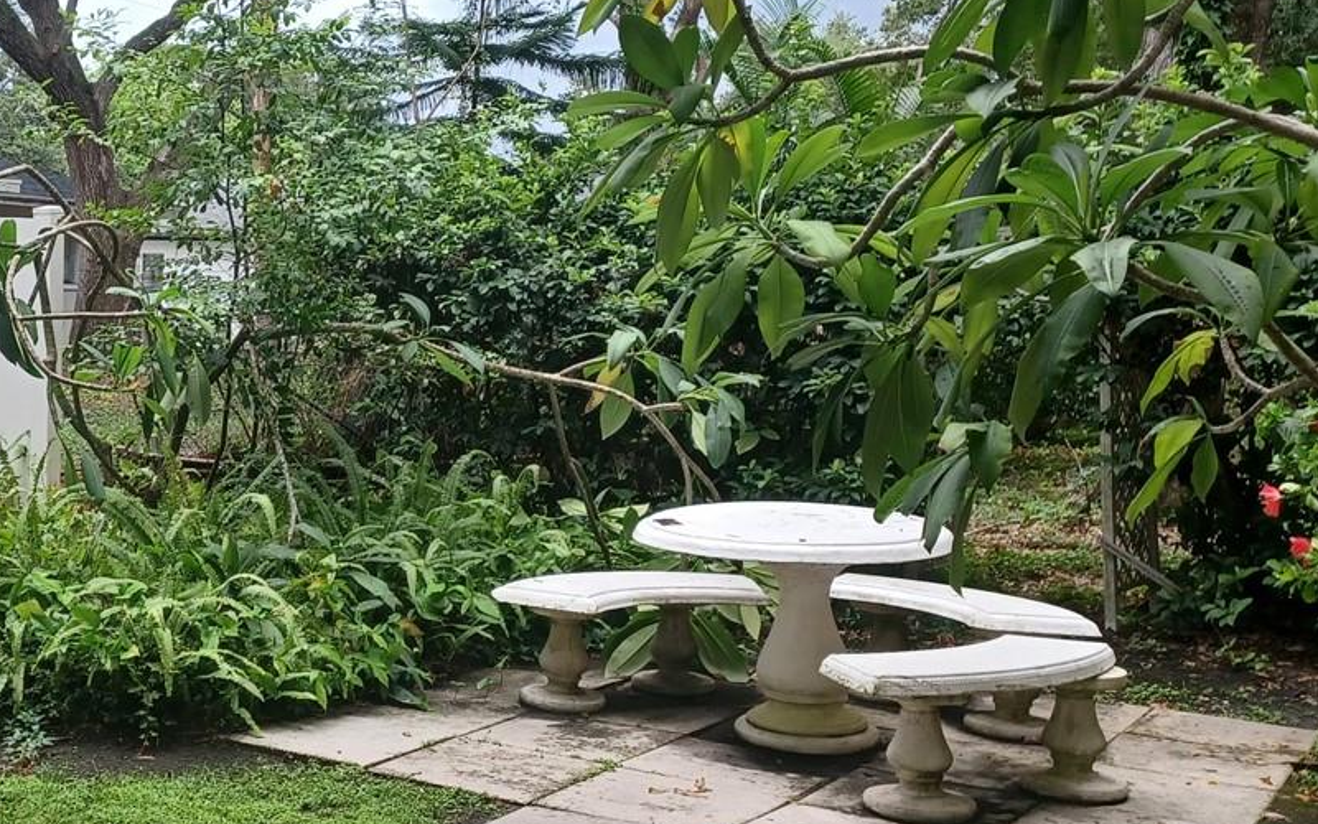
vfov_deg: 24.4
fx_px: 1904
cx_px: 297
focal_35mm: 53
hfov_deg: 37.1
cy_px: 361
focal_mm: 4.6
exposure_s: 1/120
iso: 50
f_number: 1.8
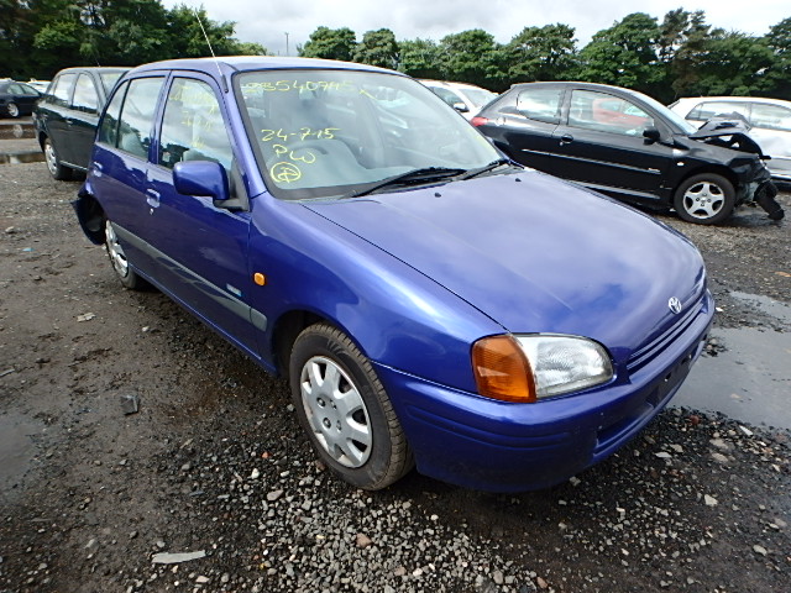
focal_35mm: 21
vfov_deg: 63.4
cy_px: 296
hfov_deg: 79.0
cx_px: 396
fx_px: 480
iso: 125
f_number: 3.5
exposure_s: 1/400
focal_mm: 3.7
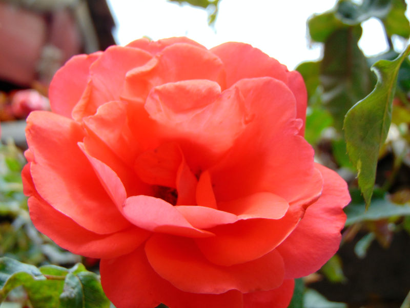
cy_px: 154
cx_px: 205
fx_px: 841
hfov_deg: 27.4
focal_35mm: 71
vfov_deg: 20.7
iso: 80
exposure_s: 1/100
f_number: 3.7
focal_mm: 12.8
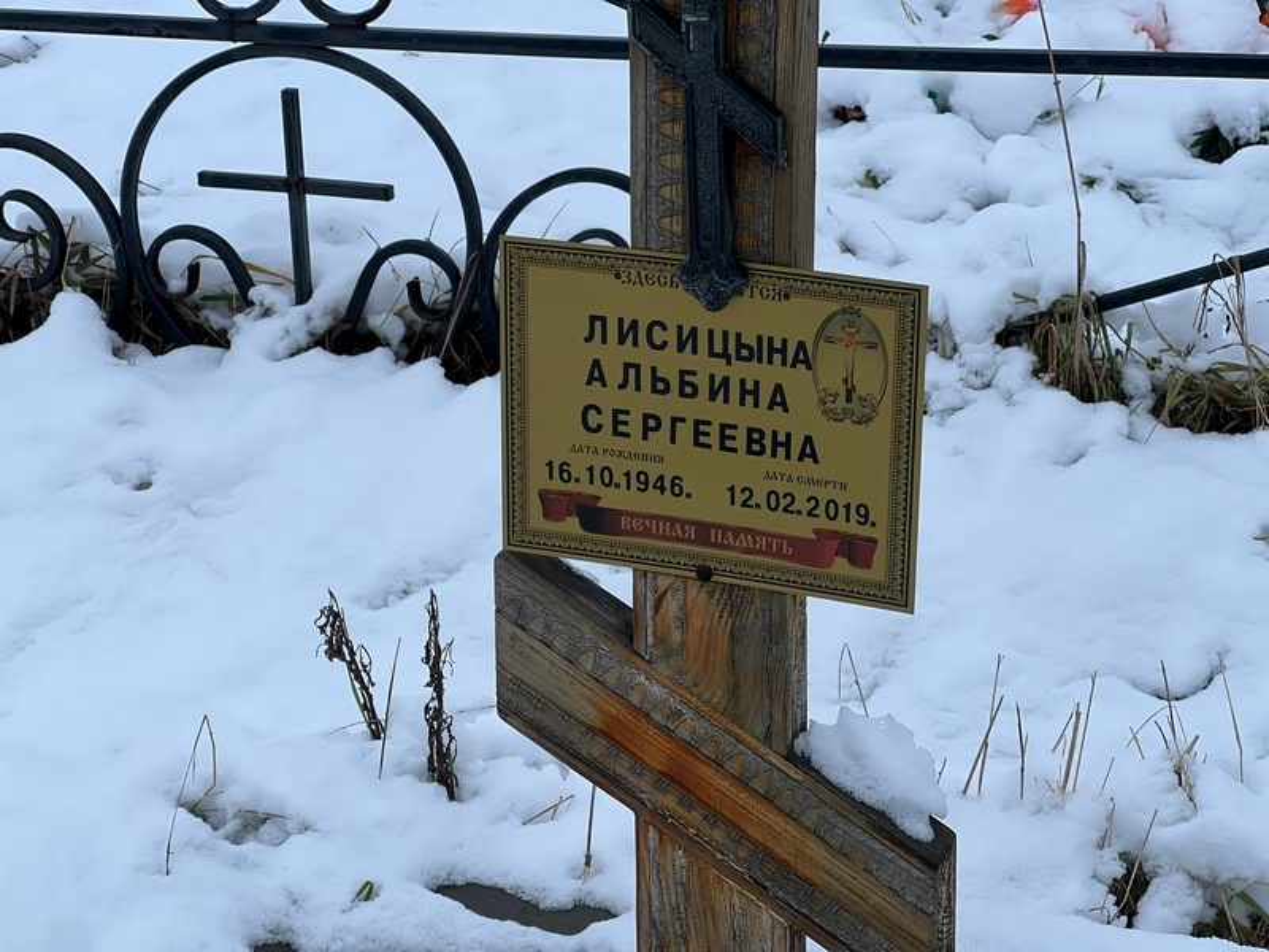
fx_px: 2823
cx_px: 634
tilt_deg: -26.5
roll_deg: +0.7
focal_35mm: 77
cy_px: 476
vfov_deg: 19.1
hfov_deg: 25.3
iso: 32
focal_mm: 9
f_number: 2.8
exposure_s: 1/174
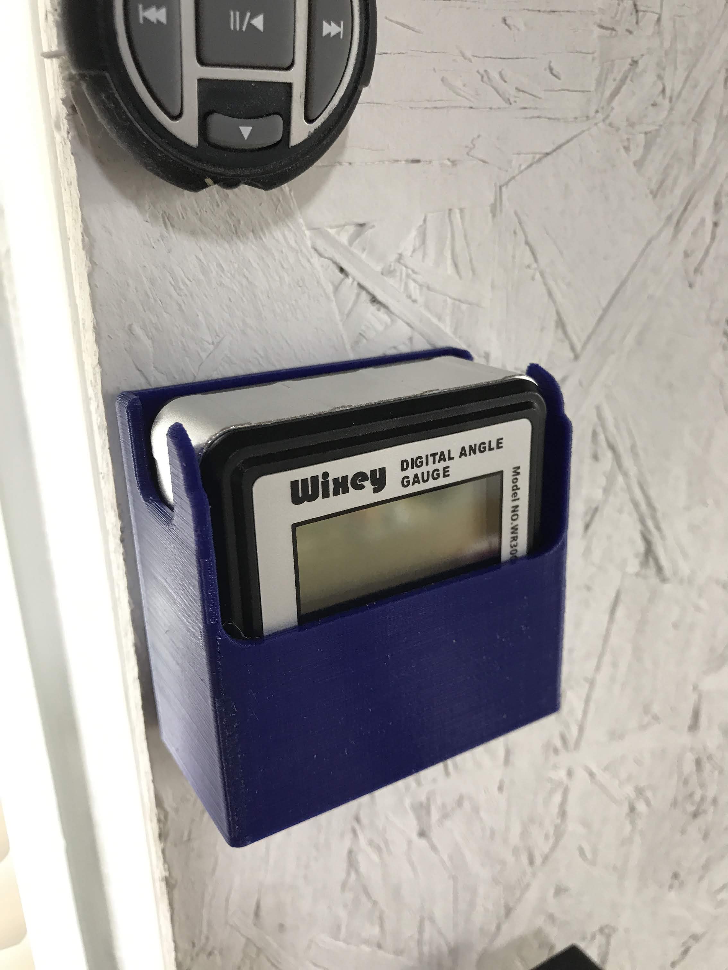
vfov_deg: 63.4
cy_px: 485
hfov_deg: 49.7
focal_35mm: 28
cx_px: 364
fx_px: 785
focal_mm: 3.99
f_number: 1.8
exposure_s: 1/30
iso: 32
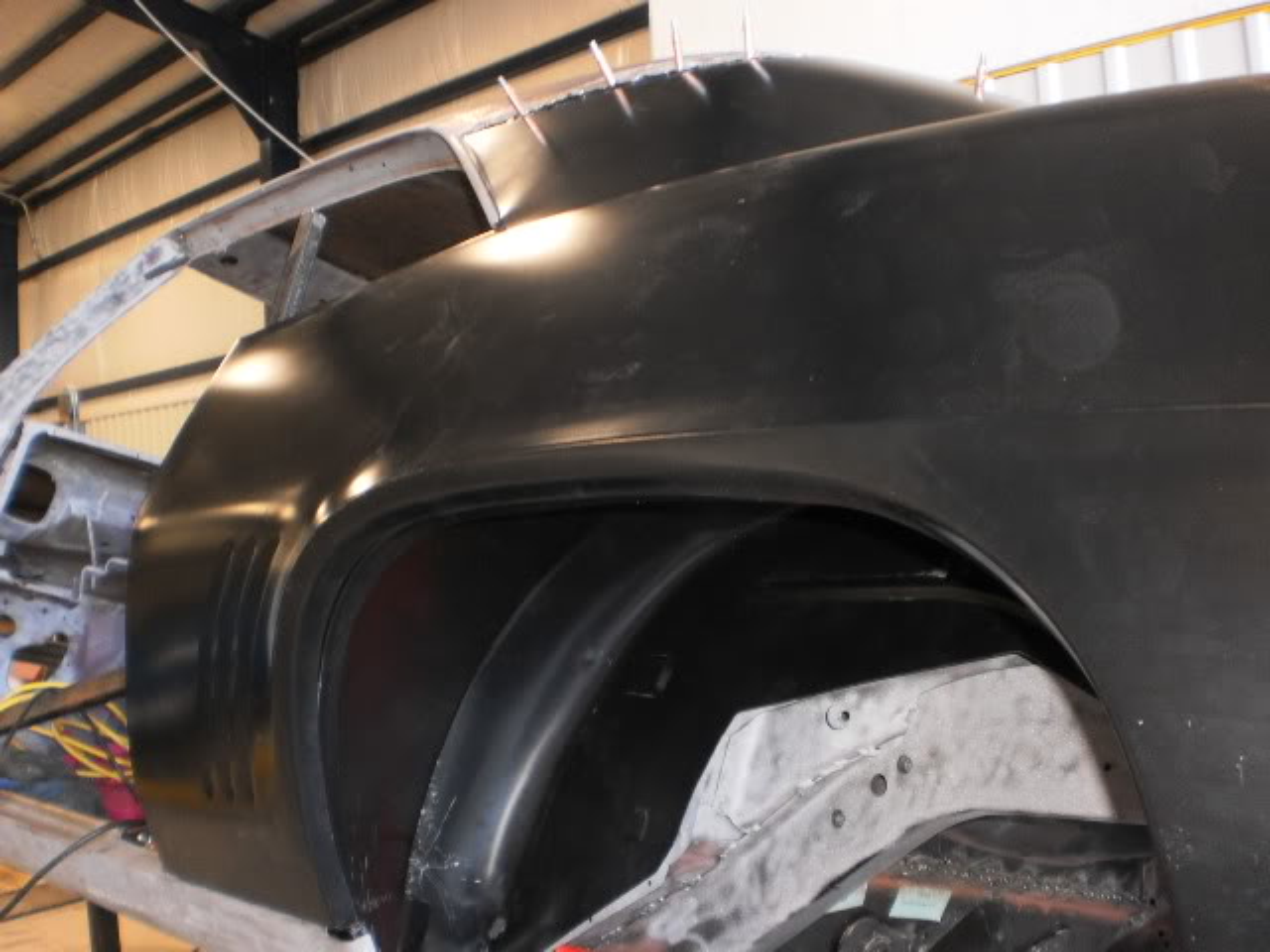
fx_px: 1321
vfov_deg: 39.7
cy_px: 476
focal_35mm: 36
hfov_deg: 51.4
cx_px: 635
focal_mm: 6.3
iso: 125
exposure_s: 1/30
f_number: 3.1
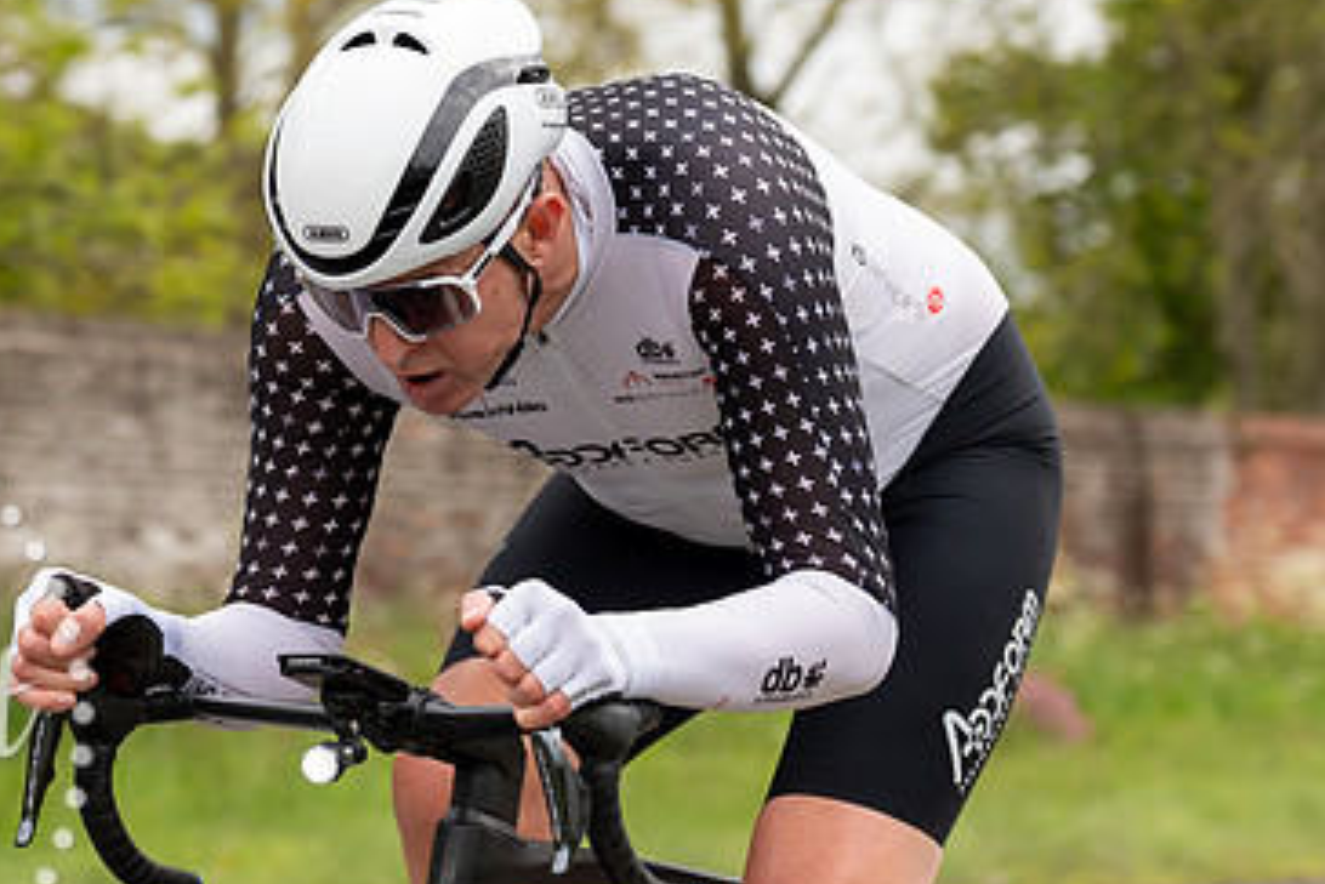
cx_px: 310
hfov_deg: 13.0
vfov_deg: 8.7
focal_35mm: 157
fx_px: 5780
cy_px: 353
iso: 200
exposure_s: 1/1000
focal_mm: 70
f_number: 3.5
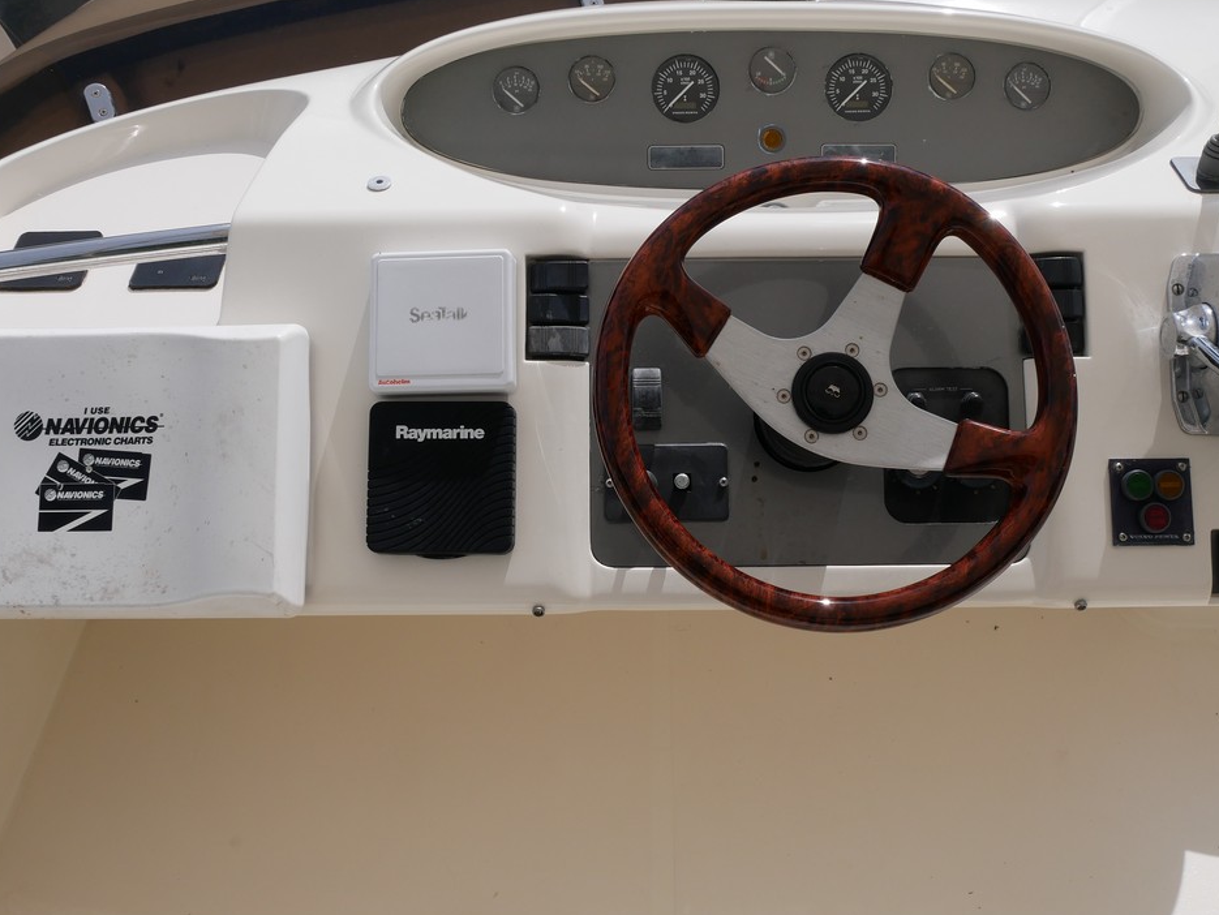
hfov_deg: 55.3
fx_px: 1163
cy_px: 435
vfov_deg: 43.0
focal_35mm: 33
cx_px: 632
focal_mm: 12
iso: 200
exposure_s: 1/800
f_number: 9
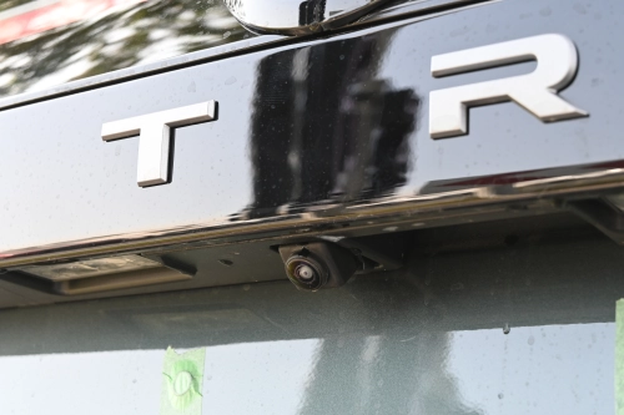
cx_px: 312
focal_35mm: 75
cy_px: 208
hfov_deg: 27.0
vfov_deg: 18.2
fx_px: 1299
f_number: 6.3
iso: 400
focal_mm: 50
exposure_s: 1/125
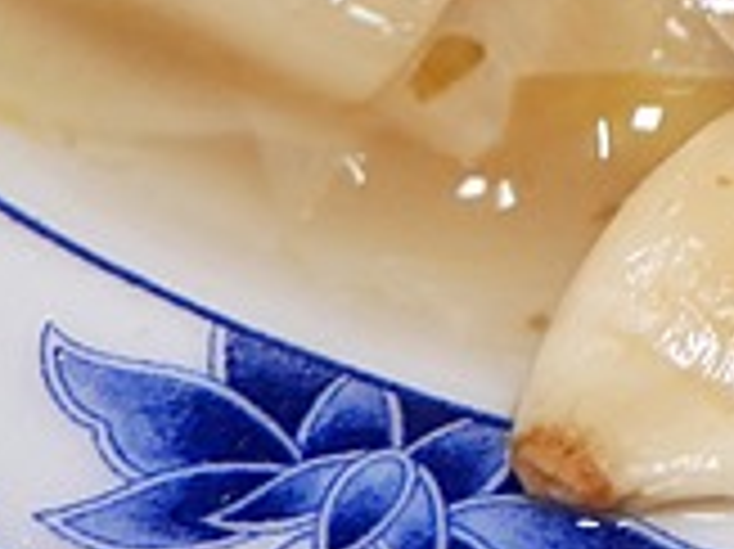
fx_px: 3644
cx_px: 1283
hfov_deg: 10.8
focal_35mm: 172
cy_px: -497
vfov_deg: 8.3
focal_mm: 14
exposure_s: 1/60
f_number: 3.5
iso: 320
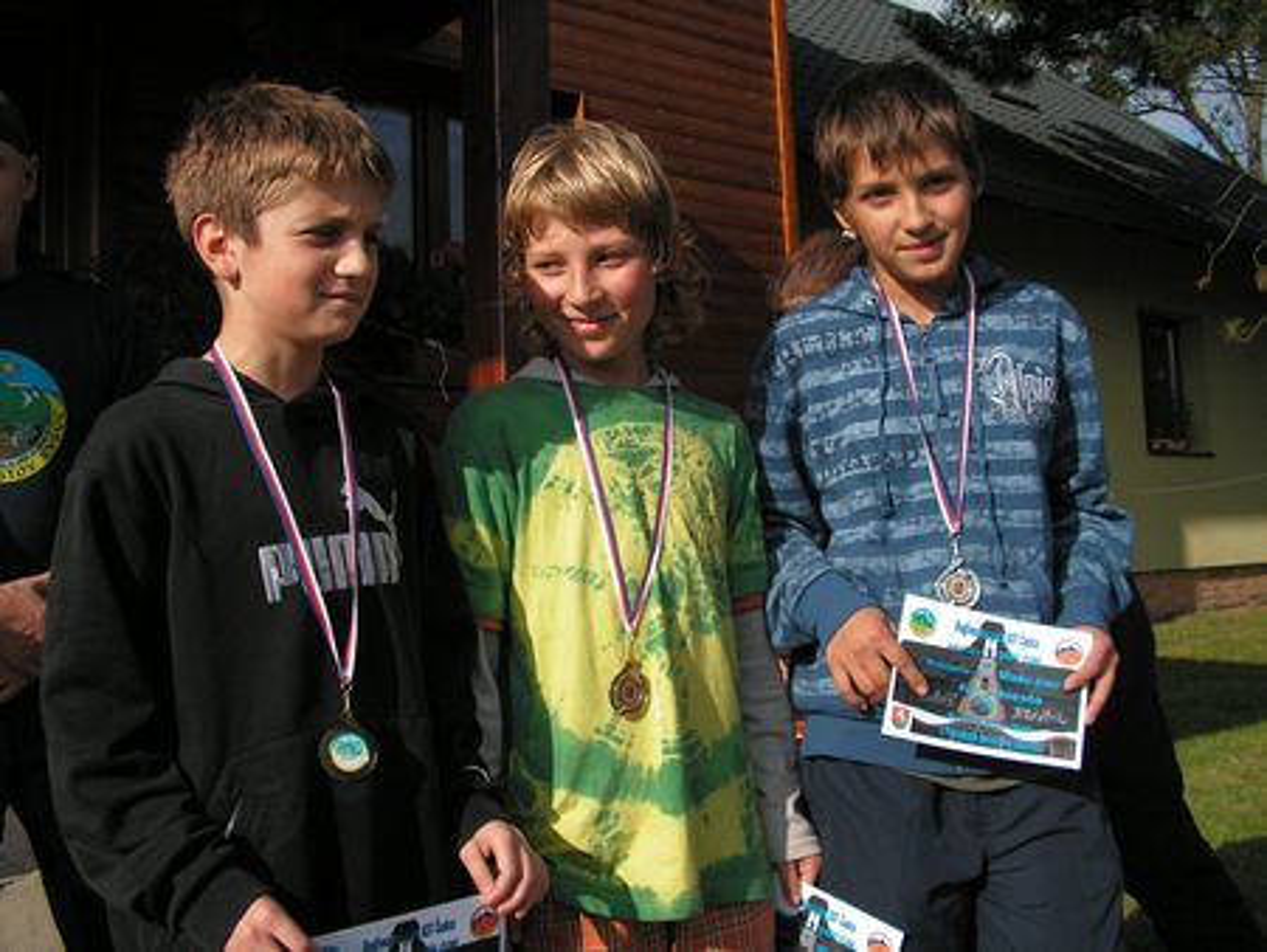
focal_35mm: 36
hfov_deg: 51.3
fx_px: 1318
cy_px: 476
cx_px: 634
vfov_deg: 39.7
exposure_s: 1/800
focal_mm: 6
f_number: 3.2
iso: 50
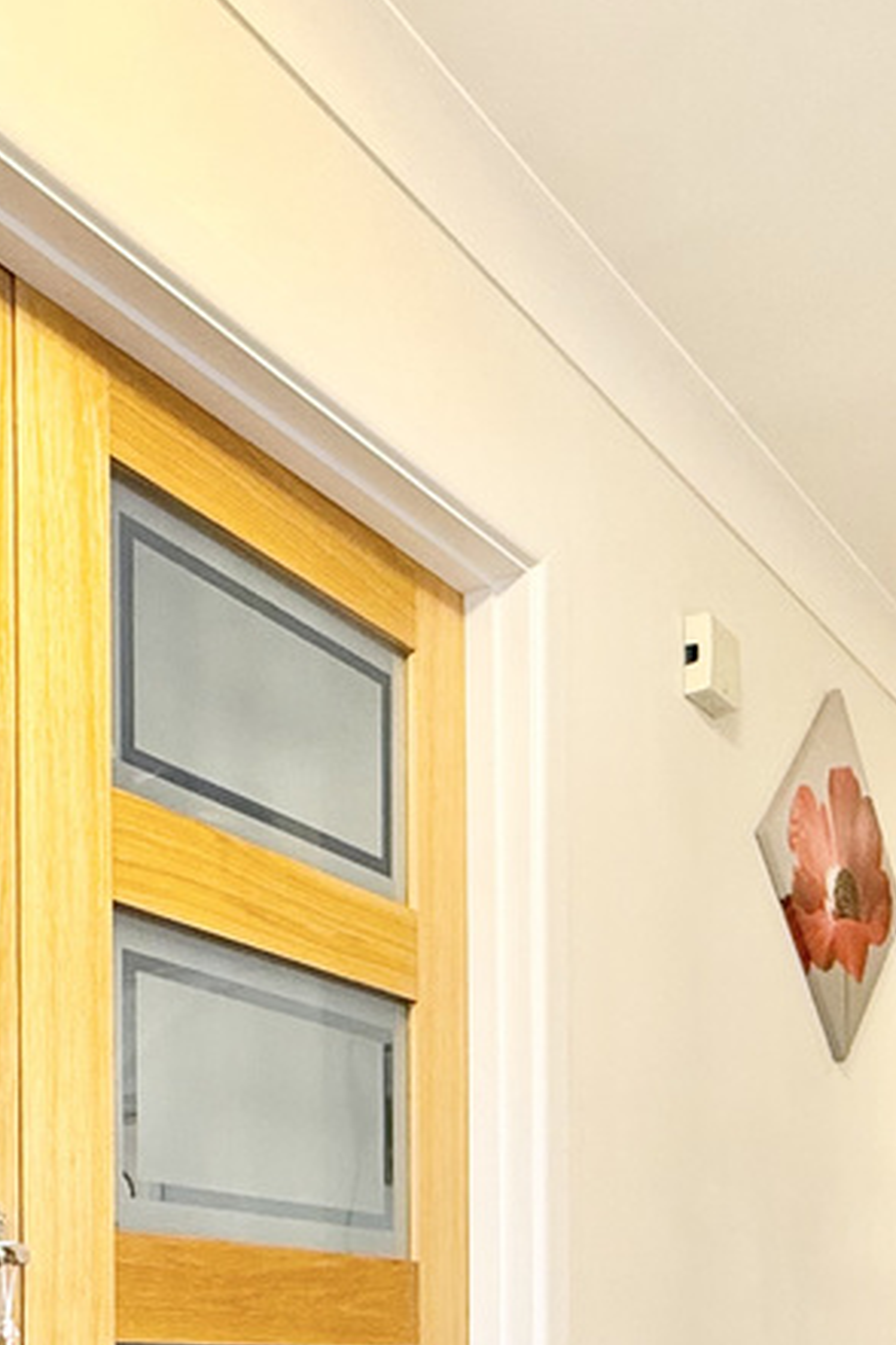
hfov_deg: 30.5
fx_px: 1643
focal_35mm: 44
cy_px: 1409
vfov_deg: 38.4
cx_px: 520
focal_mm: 2.22
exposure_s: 1/100
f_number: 2.2
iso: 320
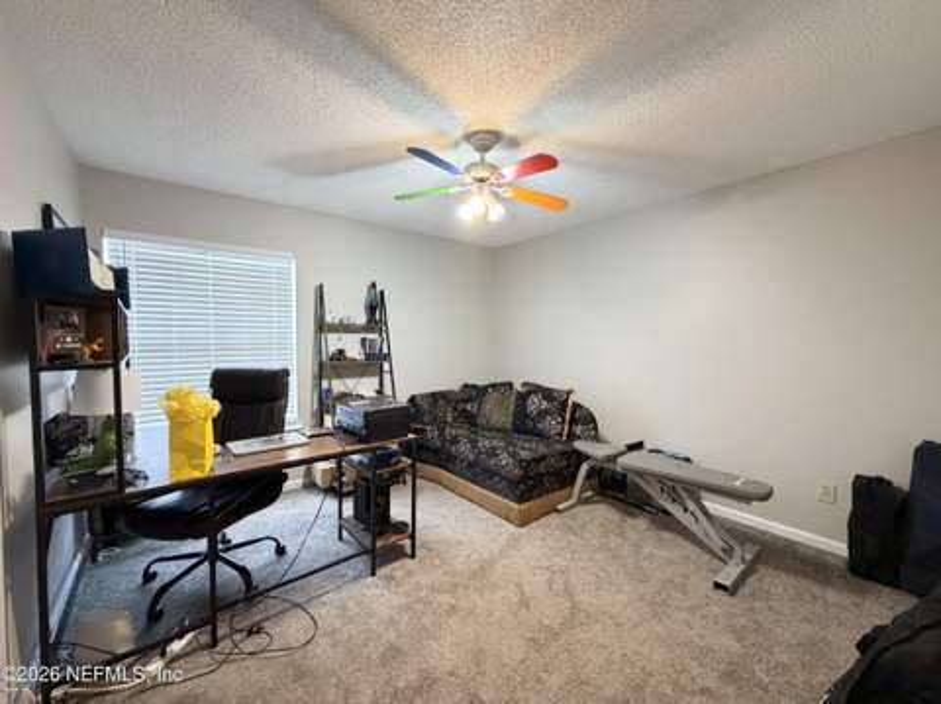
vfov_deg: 85.6
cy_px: 352
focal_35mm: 14
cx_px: 470
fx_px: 380
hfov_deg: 102.1
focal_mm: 2.22
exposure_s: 1/60
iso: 400
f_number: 2.2
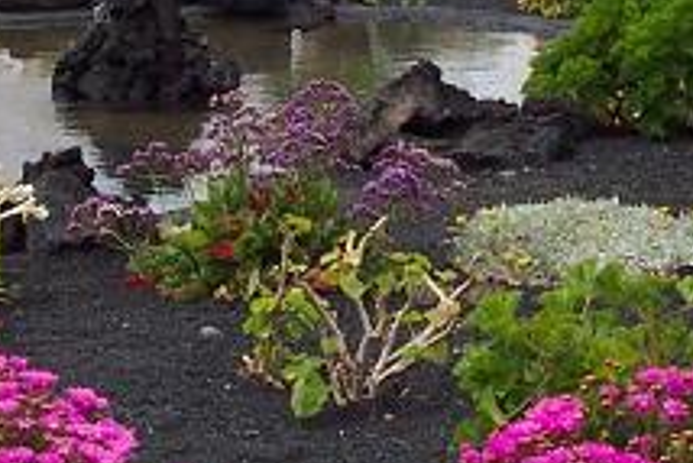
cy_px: -21
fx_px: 2735
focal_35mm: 142
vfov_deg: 9.6
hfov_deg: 14.4
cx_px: 337
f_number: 4.8
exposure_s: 1/500
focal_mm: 8
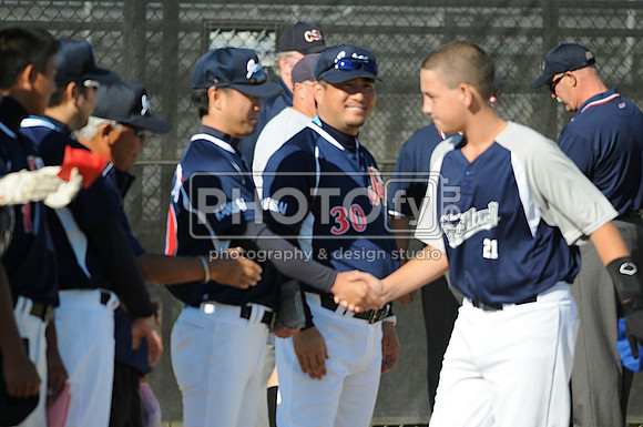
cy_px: 214
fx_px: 8026
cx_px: 322
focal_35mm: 450
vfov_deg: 3.0
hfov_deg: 4.6
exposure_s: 1/1250
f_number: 4
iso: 200
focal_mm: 300
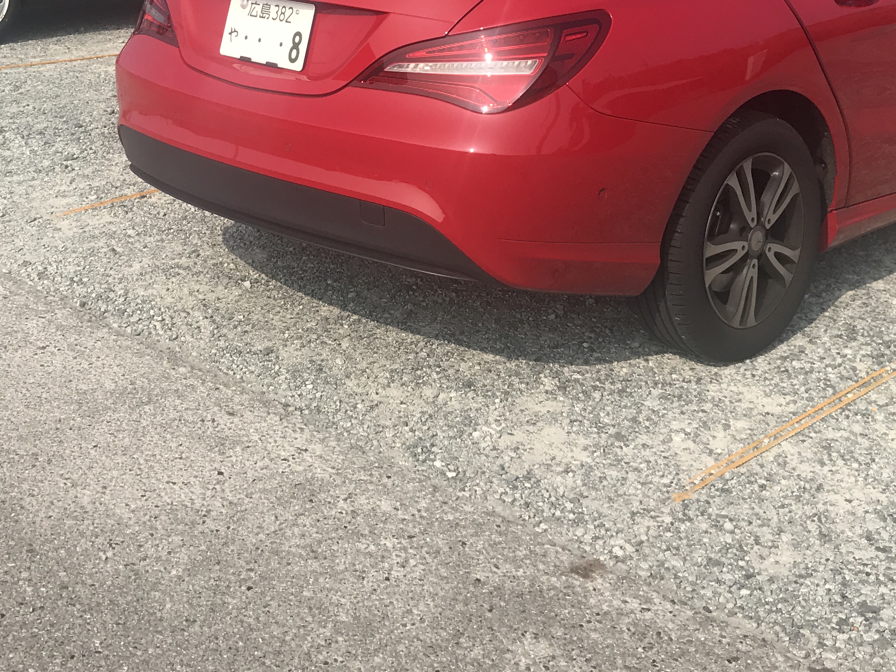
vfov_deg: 25.4
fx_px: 1423
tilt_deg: -8.1
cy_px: 20
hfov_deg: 34.8
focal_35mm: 55
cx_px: 358
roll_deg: -0.3
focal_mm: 3.99
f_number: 1.8
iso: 20
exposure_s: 1/2283
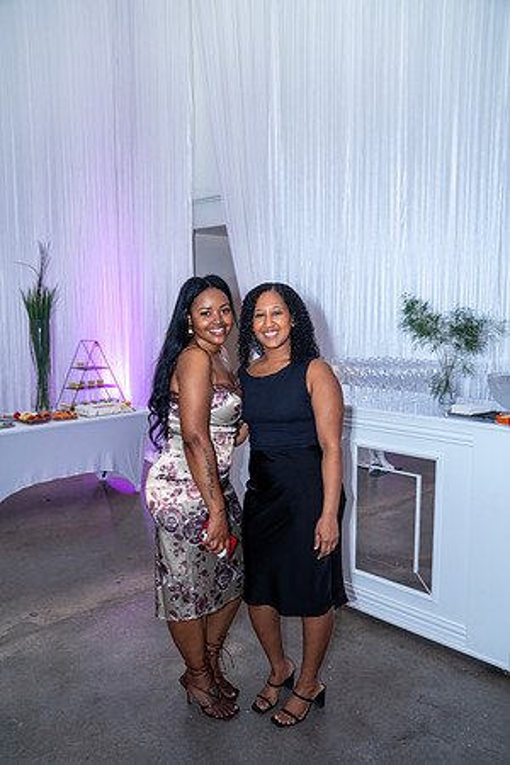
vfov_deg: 61.9
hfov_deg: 43.6
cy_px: 382
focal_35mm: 30
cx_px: 255
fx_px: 637
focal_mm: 30
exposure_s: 1/125
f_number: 3.5
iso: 800
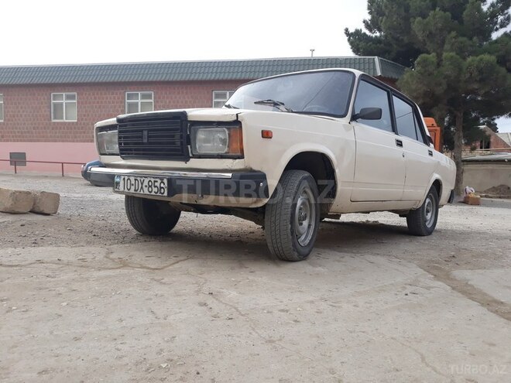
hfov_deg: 65.3
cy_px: 192
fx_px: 399
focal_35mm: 27
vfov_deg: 51.4
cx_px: 256
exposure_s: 1/147
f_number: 1.7
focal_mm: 3.71
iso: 40
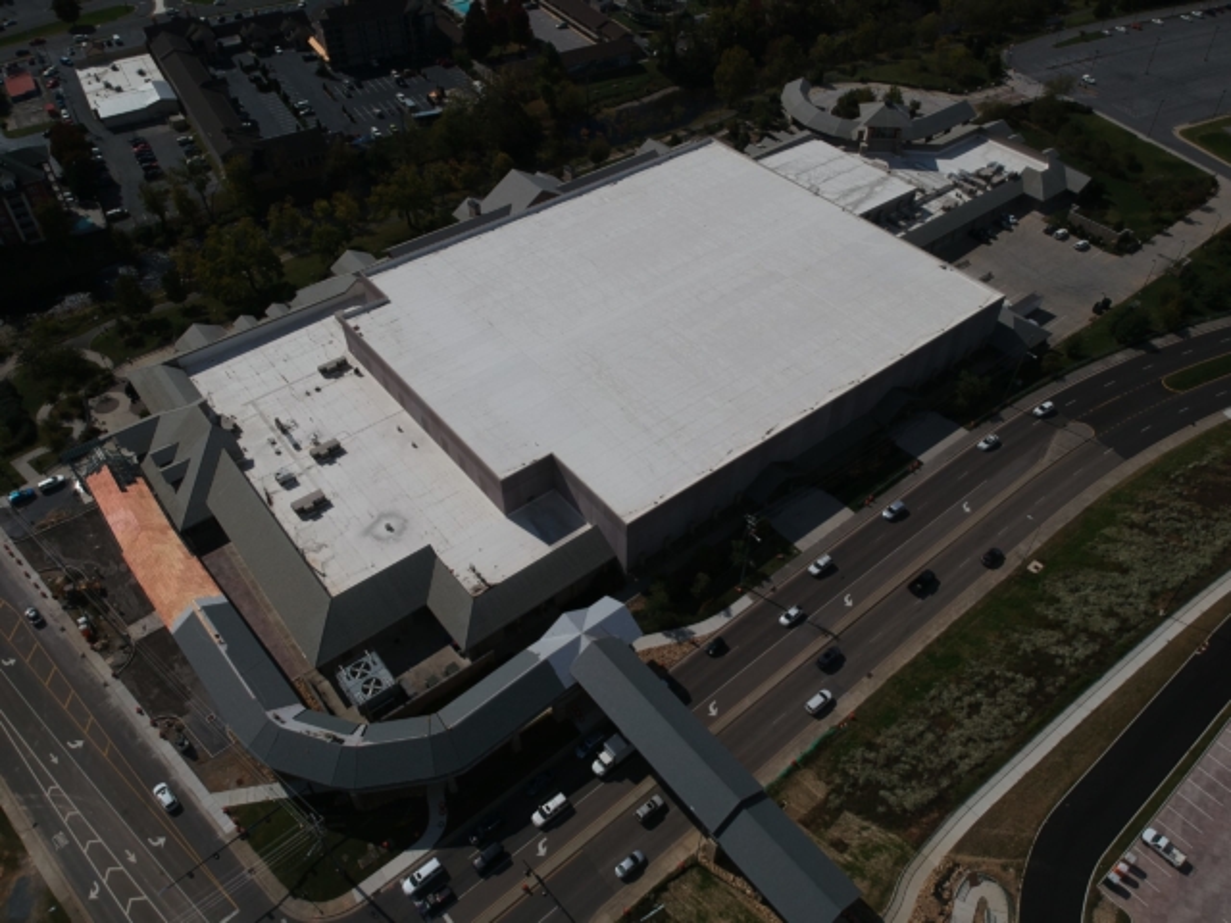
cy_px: 462
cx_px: 616
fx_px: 889
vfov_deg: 54.9
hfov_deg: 69.4
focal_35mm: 25
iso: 100
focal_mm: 4.49
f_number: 2.6
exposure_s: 1/5000
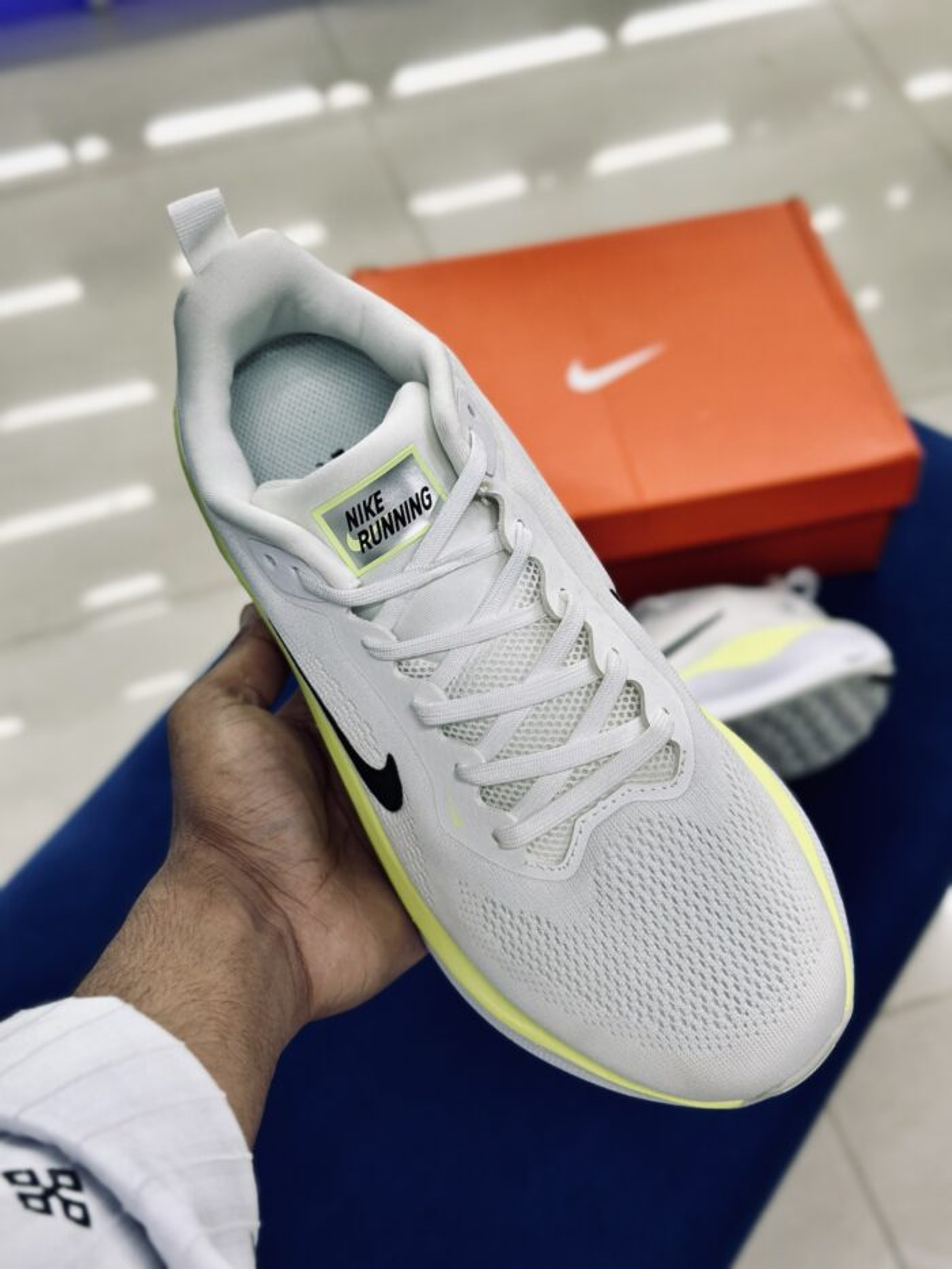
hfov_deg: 30.3
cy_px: 634
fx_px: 1760
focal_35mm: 48
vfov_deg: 39.7
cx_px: 476
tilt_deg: -55.5
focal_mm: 6.86
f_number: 1.78
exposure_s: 1/135
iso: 64
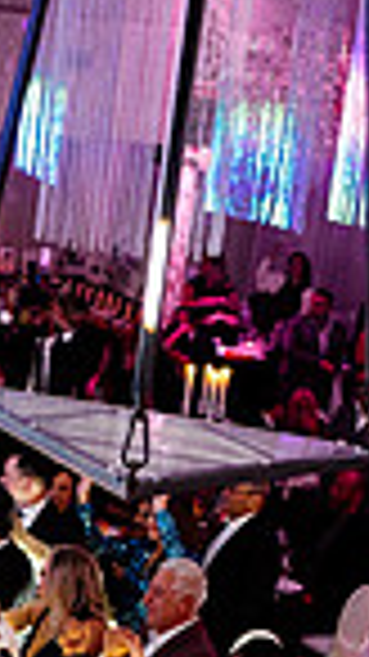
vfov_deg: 18.3
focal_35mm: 113
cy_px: 698
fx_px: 1968
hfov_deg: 10.4
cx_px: -130
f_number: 2.8
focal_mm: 35
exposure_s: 1/200
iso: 2500
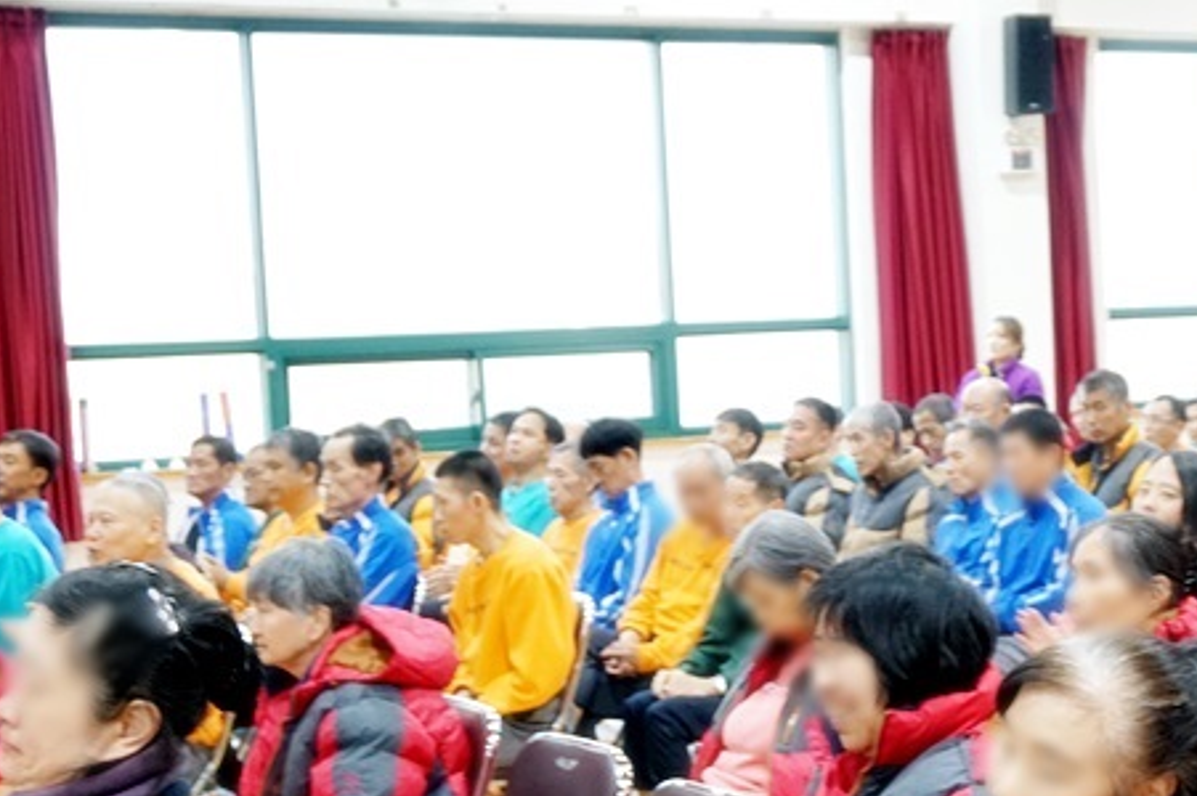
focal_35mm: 72
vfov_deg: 18.9
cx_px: 894
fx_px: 2388
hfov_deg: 27.7
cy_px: 516
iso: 1000
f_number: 5
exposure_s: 1/60
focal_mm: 27
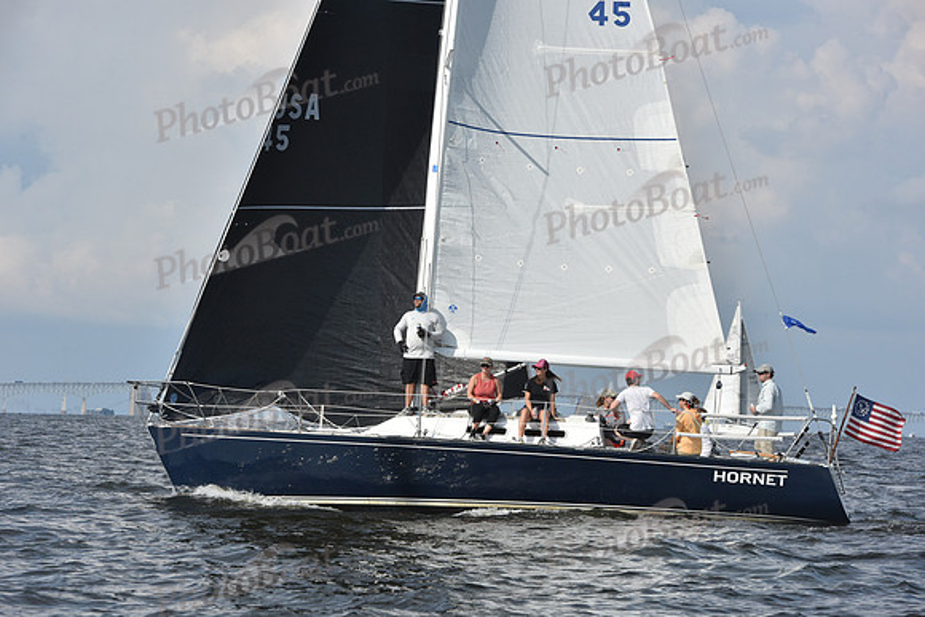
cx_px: 462
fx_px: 3598
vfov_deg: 9.8
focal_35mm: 140
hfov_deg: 14.7
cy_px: 308
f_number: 10
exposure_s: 1/1250
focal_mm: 140
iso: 320
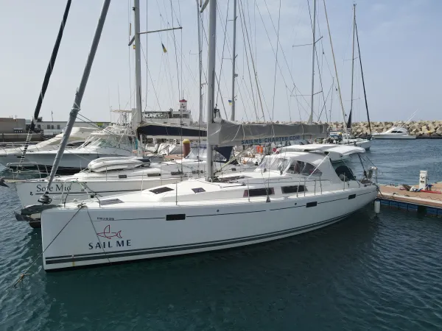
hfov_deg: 71.6
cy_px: 166
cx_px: 221
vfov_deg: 56.8
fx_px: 306
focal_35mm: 24
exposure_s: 1/800
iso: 100
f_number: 2.8
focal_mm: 4.5
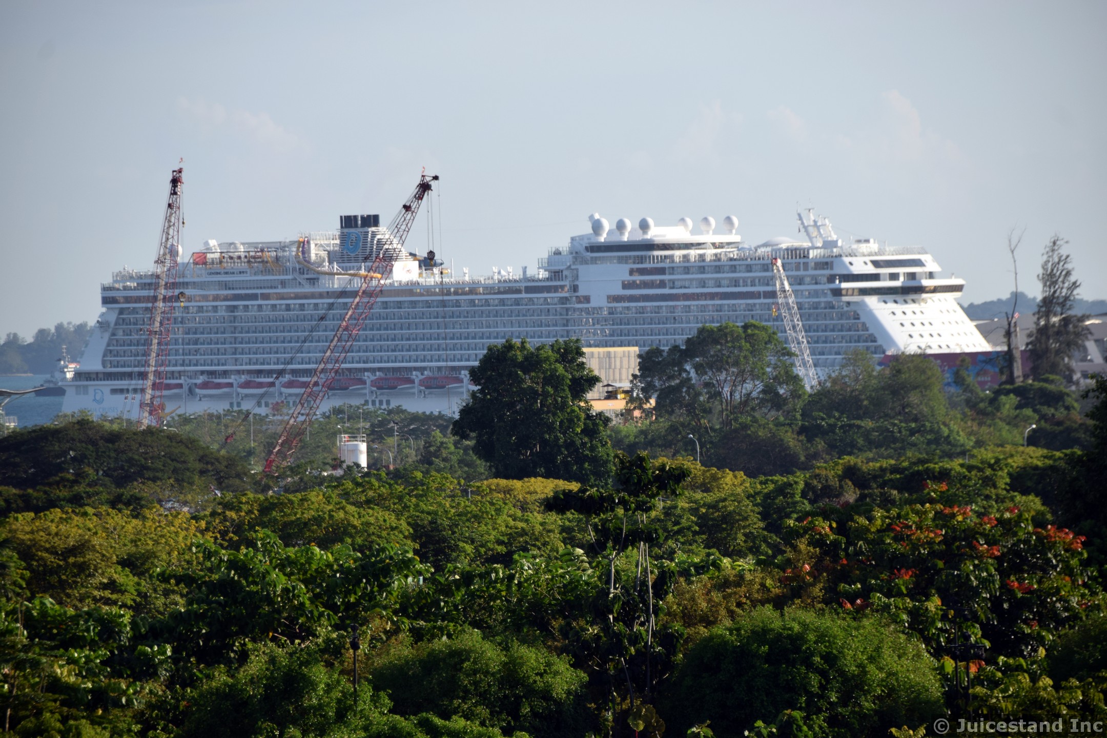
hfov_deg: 8.9
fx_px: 7149
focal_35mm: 232
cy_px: 369
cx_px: 554
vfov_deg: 5.9
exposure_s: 1/640
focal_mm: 155
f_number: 6.3
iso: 200
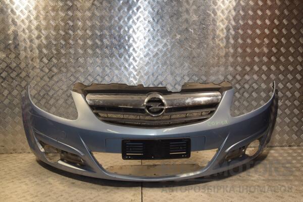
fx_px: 328
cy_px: 101
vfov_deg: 34.2
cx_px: 152
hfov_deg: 49.6
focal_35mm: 39
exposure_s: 1/200
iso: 800
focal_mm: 26
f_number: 9
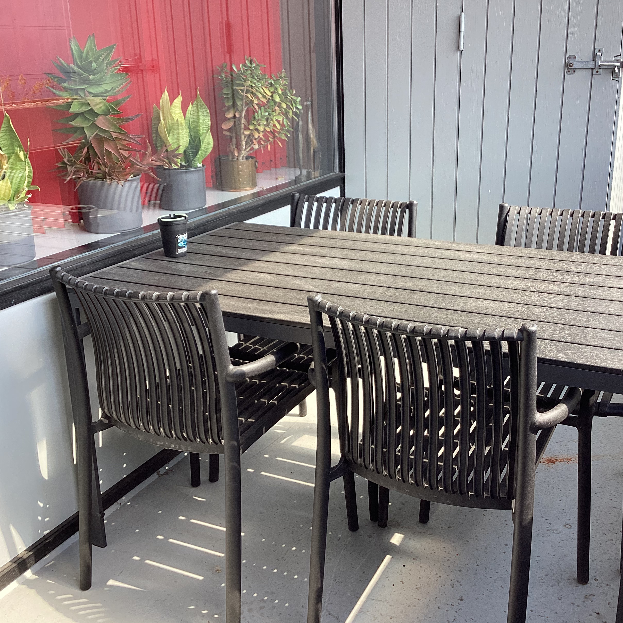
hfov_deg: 44.8
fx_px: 753
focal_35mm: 37
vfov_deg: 44.9
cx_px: 351
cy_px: 314
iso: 32
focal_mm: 3.3
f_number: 2.4
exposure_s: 1/120
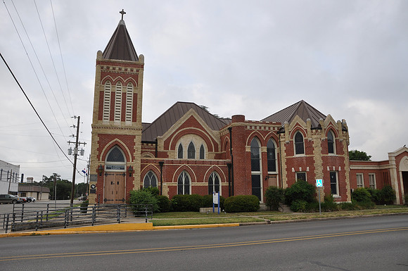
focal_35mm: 27
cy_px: 136
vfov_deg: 47.8
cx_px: 204
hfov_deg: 67.5
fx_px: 306
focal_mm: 18
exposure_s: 1/200
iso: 200
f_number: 6.3
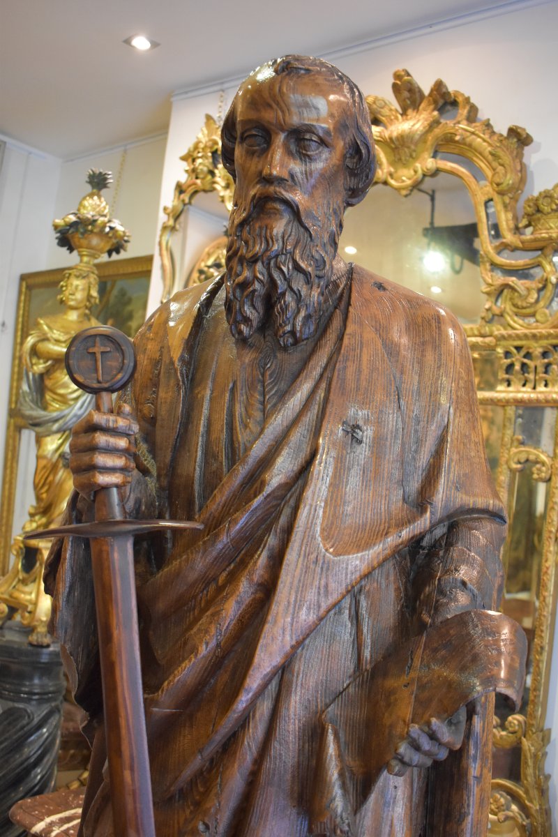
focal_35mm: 36
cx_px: 279
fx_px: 837
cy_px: 418
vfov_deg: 53.1
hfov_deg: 36.9
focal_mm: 24
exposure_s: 1/60
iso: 2200
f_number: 4
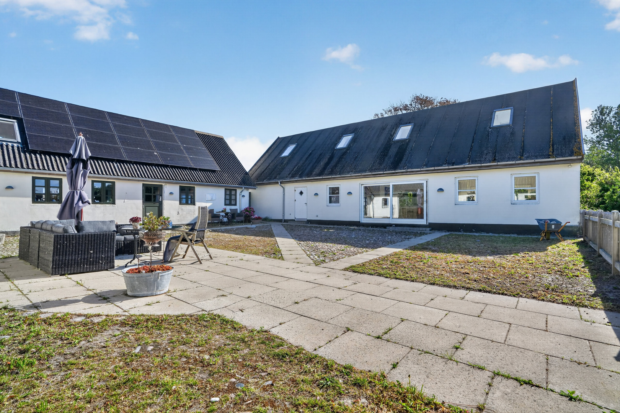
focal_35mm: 17
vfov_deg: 70.4
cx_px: 310
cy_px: 206
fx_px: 293
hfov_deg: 93.3
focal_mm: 17
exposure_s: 1/250
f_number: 8
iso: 400
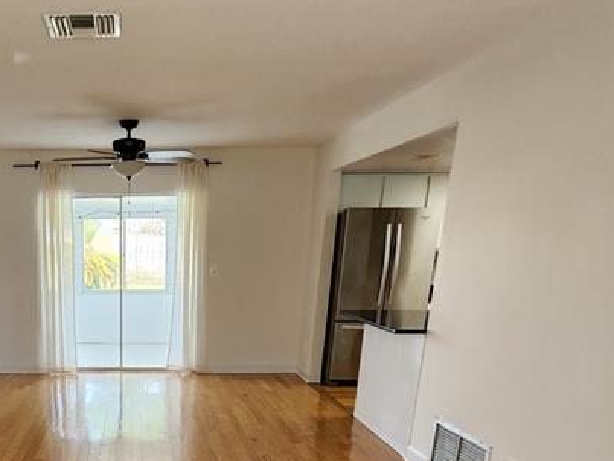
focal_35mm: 33
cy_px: 456
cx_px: 113
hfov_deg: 51.4
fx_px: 586
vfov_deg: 38.4
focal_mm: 2.2
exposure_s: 1/60
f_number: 2.2
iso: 125
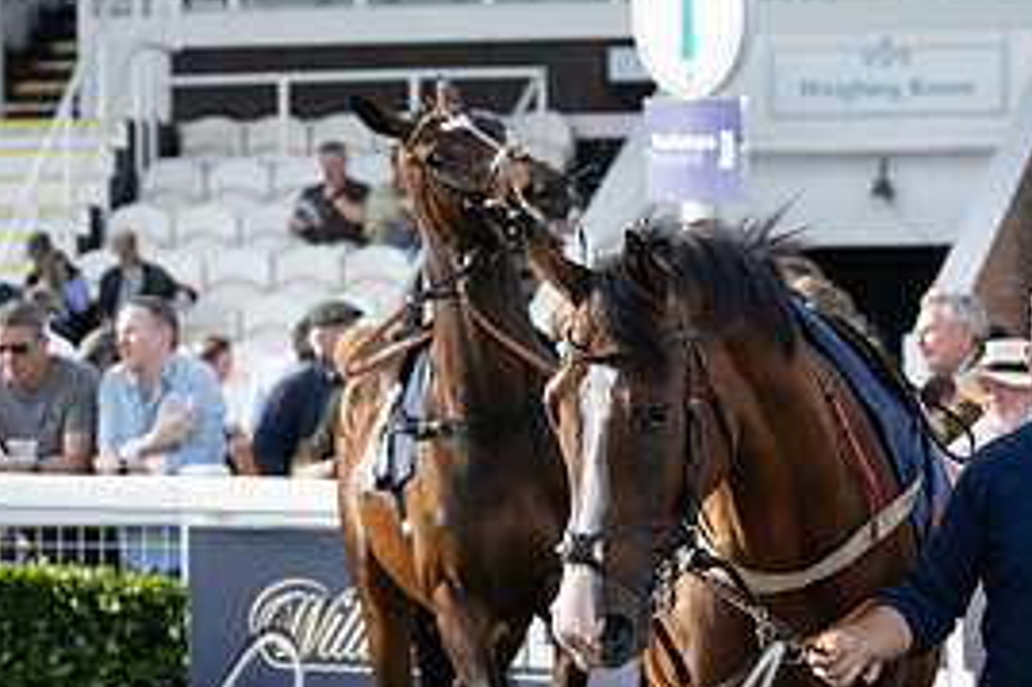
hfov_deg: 8.4
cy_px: 652
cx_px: 783
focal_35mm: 246
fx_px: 7047
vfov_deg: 5.6
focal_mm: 76
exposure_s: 1/1000
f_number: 4
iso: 400
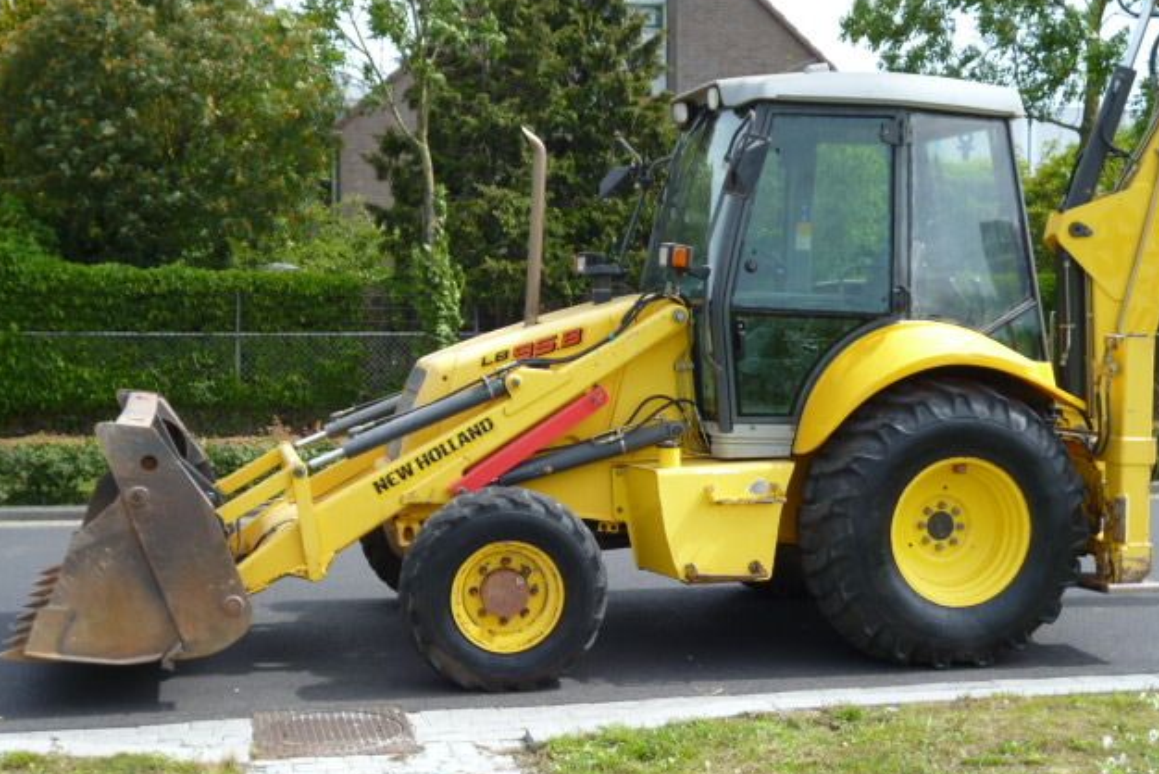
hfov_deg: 38.9
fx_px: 1643
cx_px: 580
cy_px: 385
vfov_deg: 26.5
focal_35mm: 51
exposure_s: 1/320
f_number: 4
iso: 100
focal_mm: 8.6
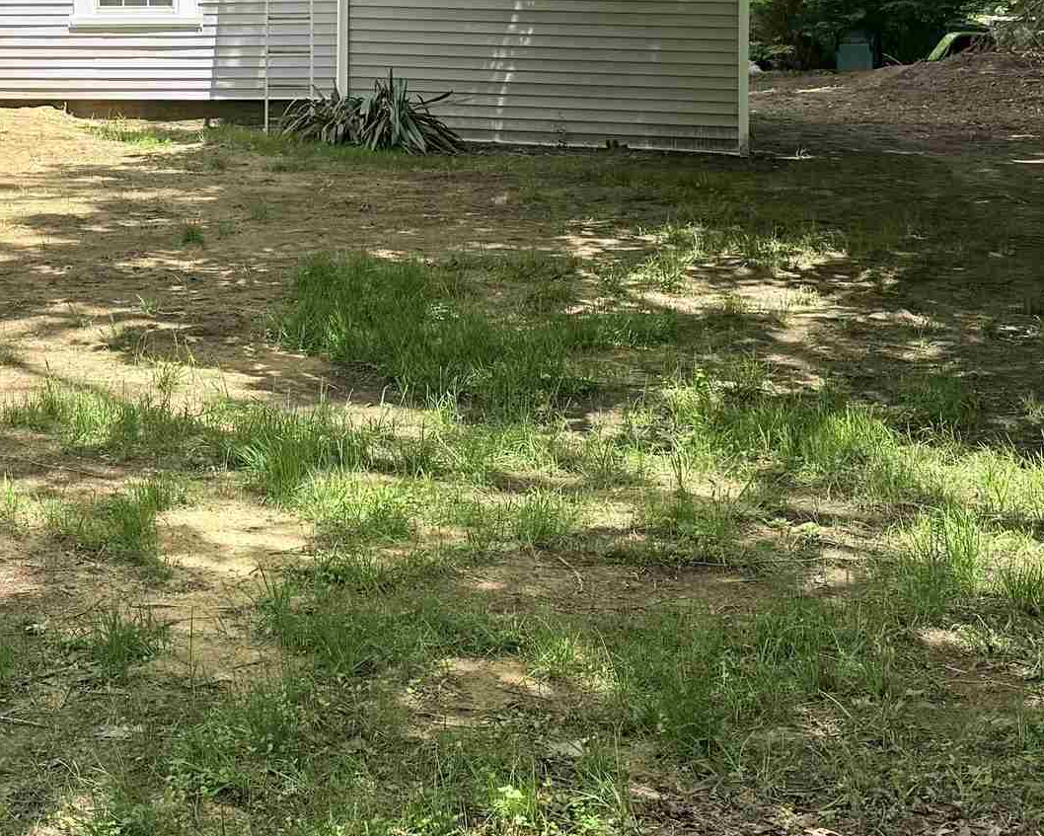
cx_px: -18
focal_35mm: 68
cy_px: 30
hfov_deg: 26.3
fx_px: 2102
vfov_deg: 21.8
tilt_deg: -1.7
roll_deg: +0.9
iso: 100
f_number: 1.78
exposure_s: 1/3279
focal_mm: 6.76
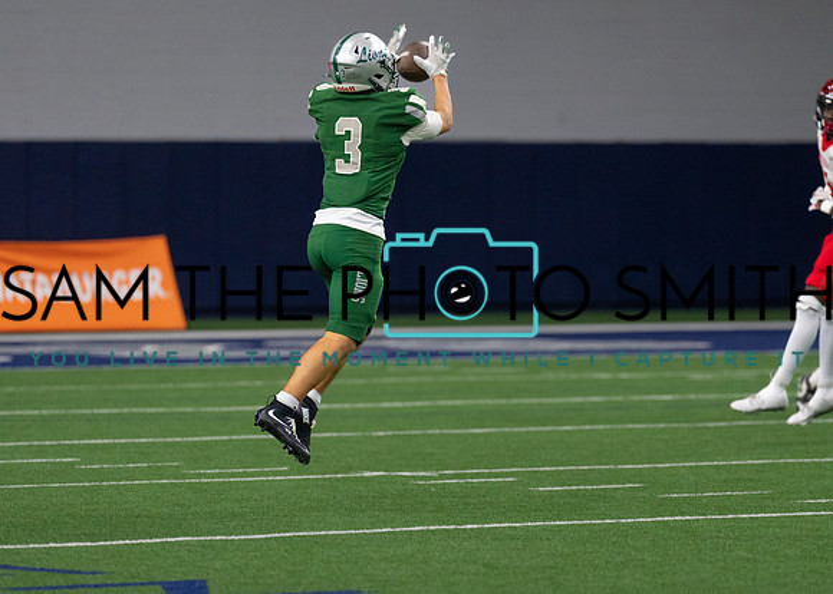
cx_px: 492
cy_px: 420
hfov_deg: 6.7
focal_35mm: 300
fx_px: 7090
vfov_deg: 4.8
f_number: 2.8
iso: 1600
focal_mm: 200
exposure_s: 1/1250
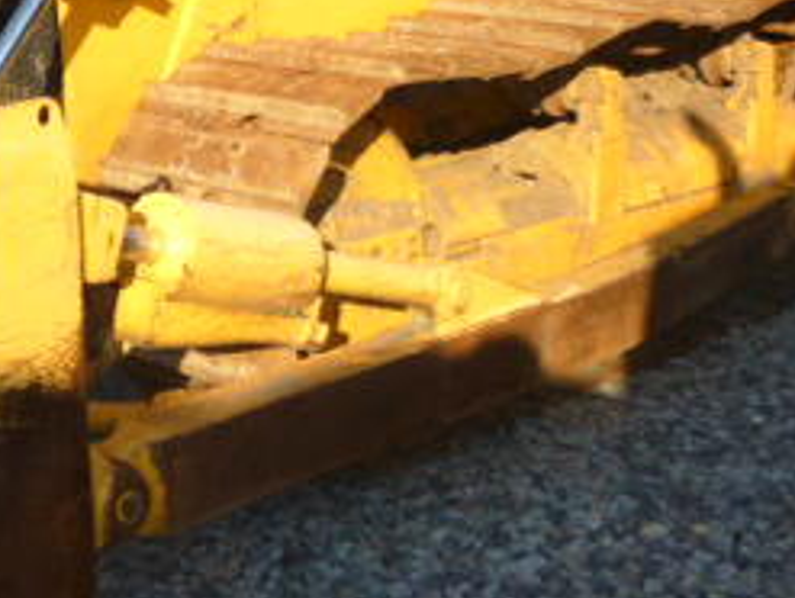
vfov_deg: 19.1
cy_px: -19
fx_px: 1725
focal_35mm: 75
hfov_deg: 25.7
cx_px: 232
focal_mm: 5.2
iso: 100
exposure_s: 1/500
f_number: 3.5
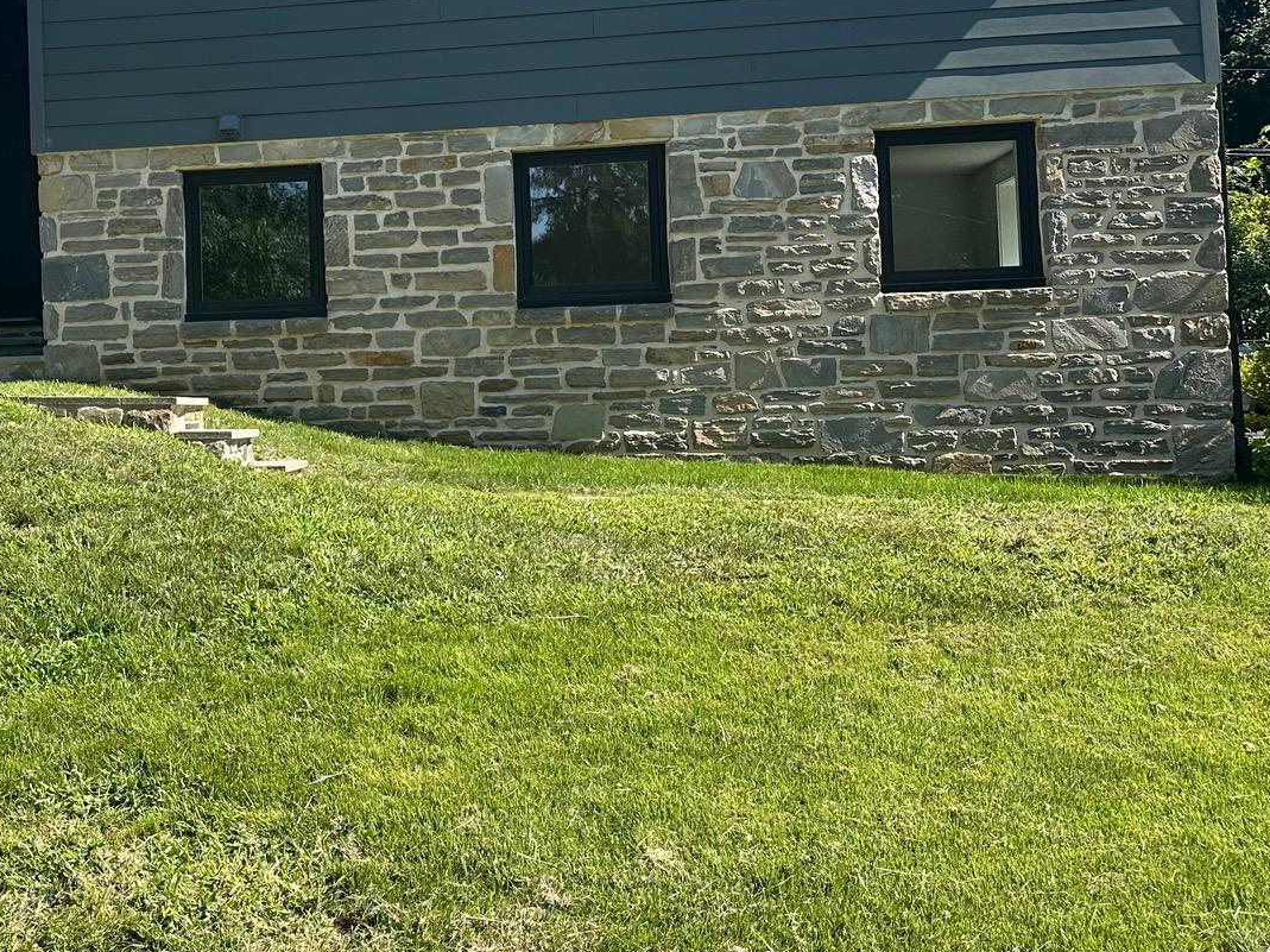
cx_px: 230
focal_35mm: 46
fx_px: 1687
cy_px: 339
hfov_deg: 39.4
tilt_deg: +2.6
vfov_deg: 31.3
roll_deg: +1.1
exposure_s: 1/1812
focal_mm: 6.86
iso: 80
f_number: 1.78
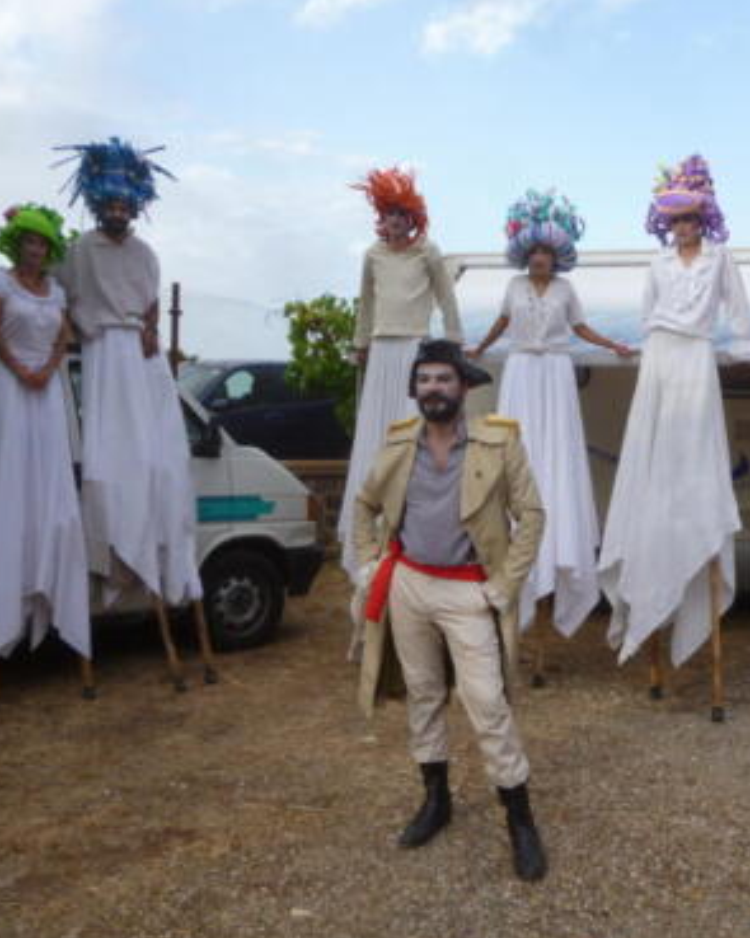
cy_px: 469
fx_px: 1027
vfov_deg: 49.1
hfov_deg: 39.8
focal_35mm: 37
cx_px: 473
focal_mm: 5
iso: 100
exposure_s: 1/320
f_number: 3.1
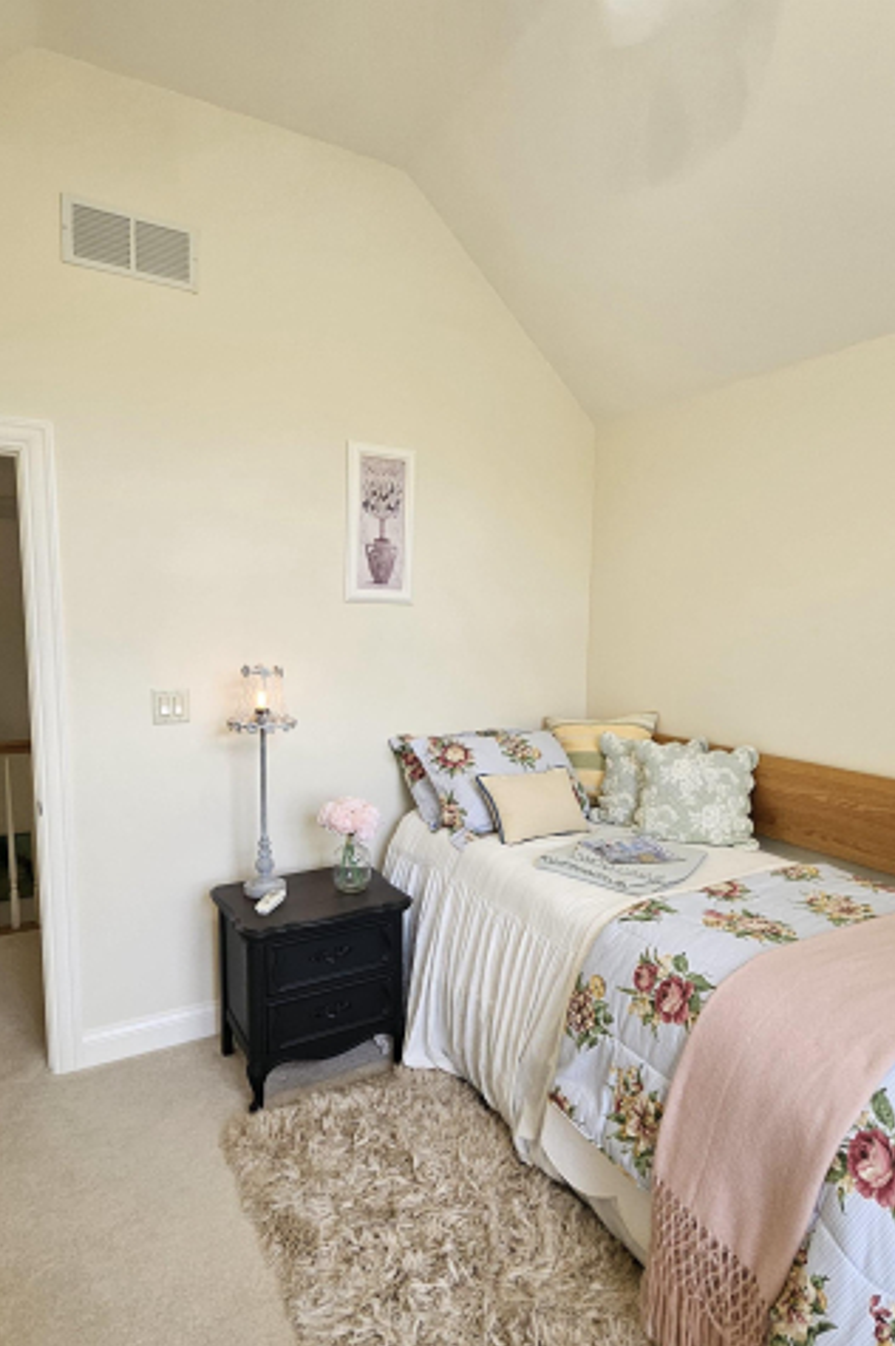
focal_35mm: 19
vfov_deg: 86.9
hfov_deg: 64.4
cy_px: 706
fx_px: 710
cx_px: 426
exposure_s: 1/120
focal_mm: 1.74
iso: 64
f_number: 2.2
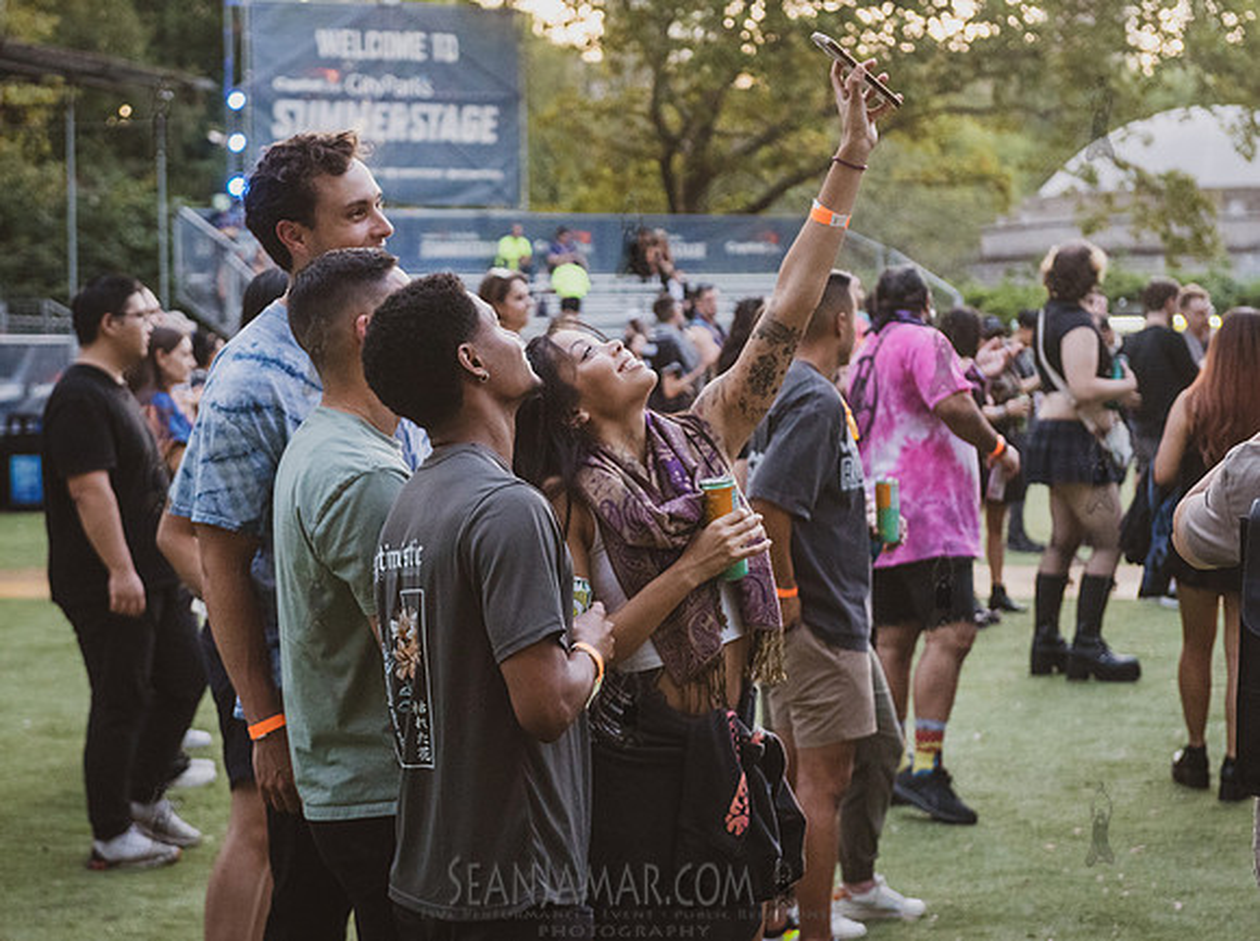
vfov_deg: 17.9
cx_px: 561
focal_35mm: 82
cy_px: 466
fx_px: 2994
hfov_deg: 23.8
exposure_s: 1/400
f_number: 4
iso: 3200
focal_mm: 70
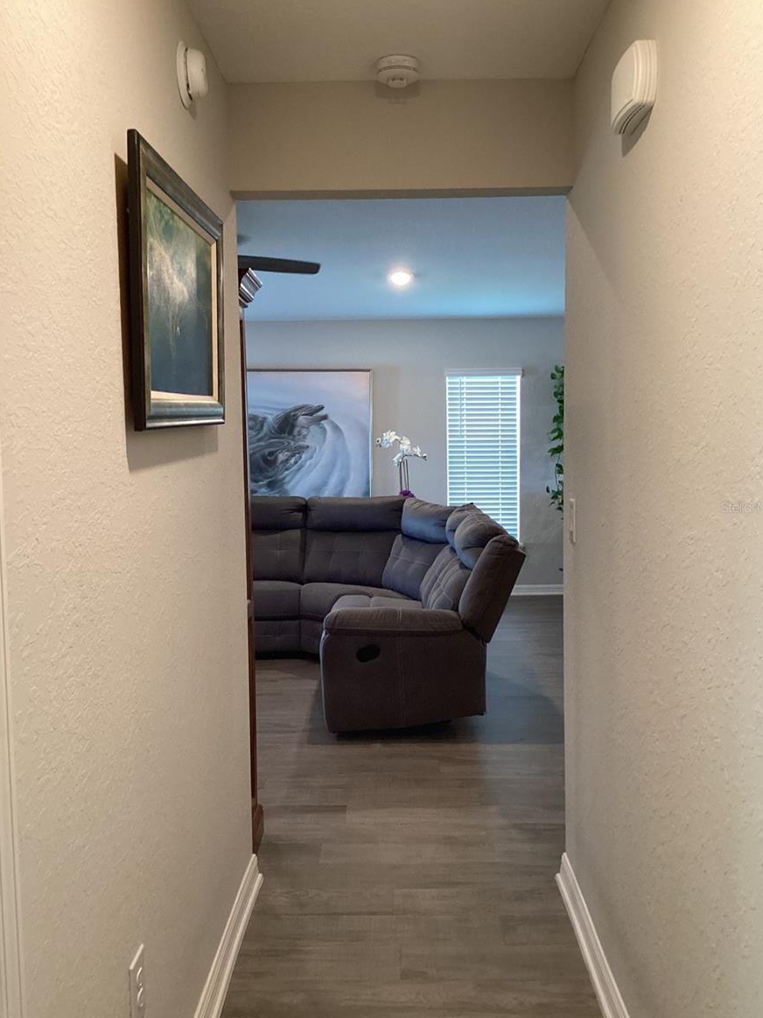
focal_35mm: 32
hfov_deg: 44.2
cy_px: 507
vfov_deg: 56.8
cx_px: 389
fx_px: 941
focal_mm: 3.3
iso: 320
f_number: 2.4
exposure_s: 1/60
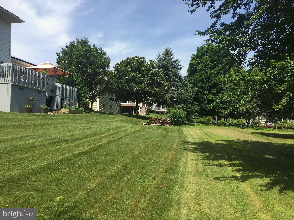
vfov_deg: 48.2
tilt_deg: +2.6
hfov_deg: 61.7
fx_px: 246
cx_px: 147
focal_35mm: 29
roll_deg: -0.1
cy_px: 110
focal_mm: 4.15
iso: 32
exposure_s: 1/1883
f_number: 2.2
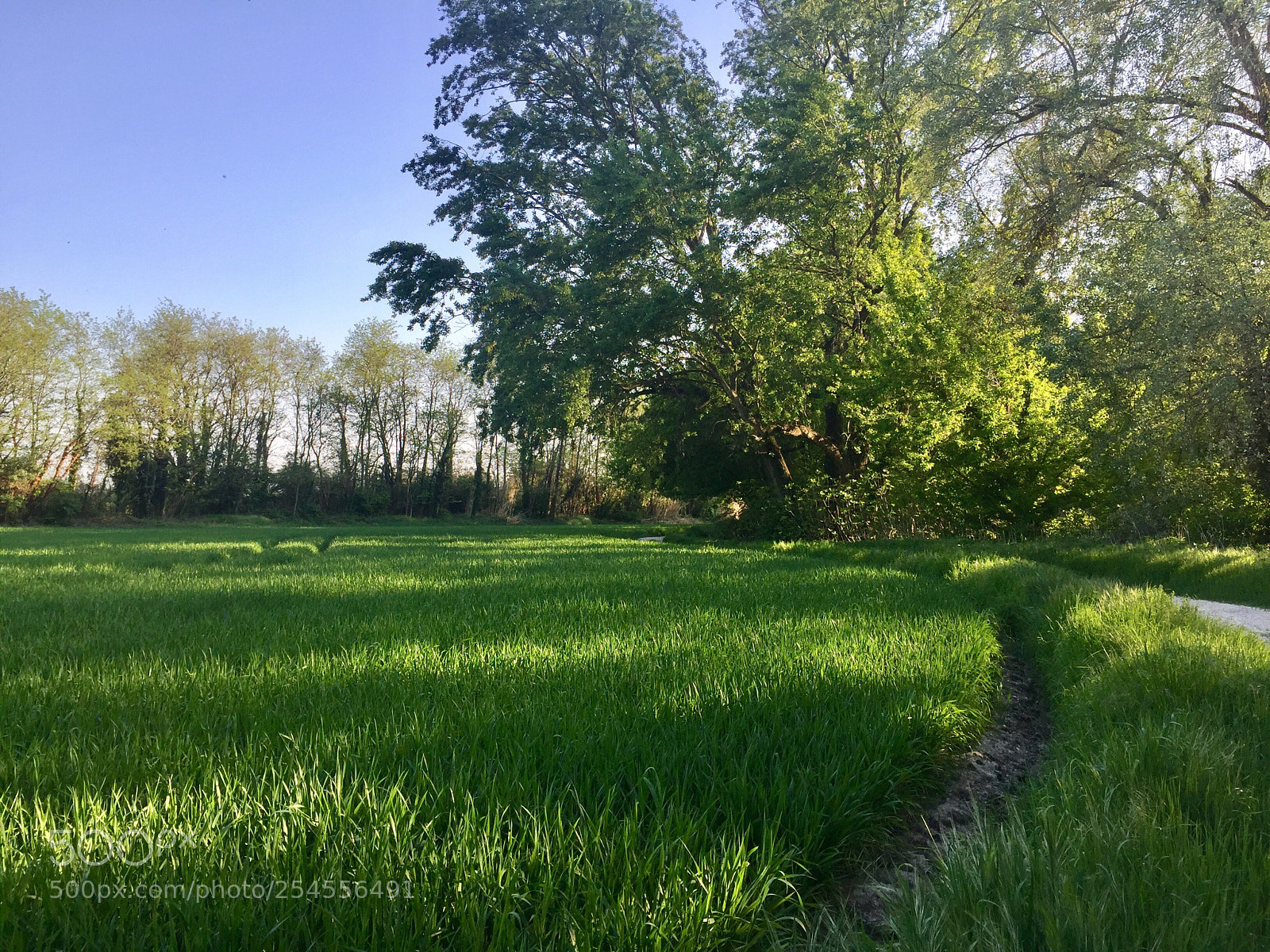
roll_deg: -1.7
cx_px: 635
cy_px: 476
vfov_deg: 48.2
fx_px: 1064
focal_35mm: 29
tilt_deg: +0.9
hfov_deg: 61.7
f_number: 2.2
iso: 32
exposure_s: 1/549
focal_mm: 4.15
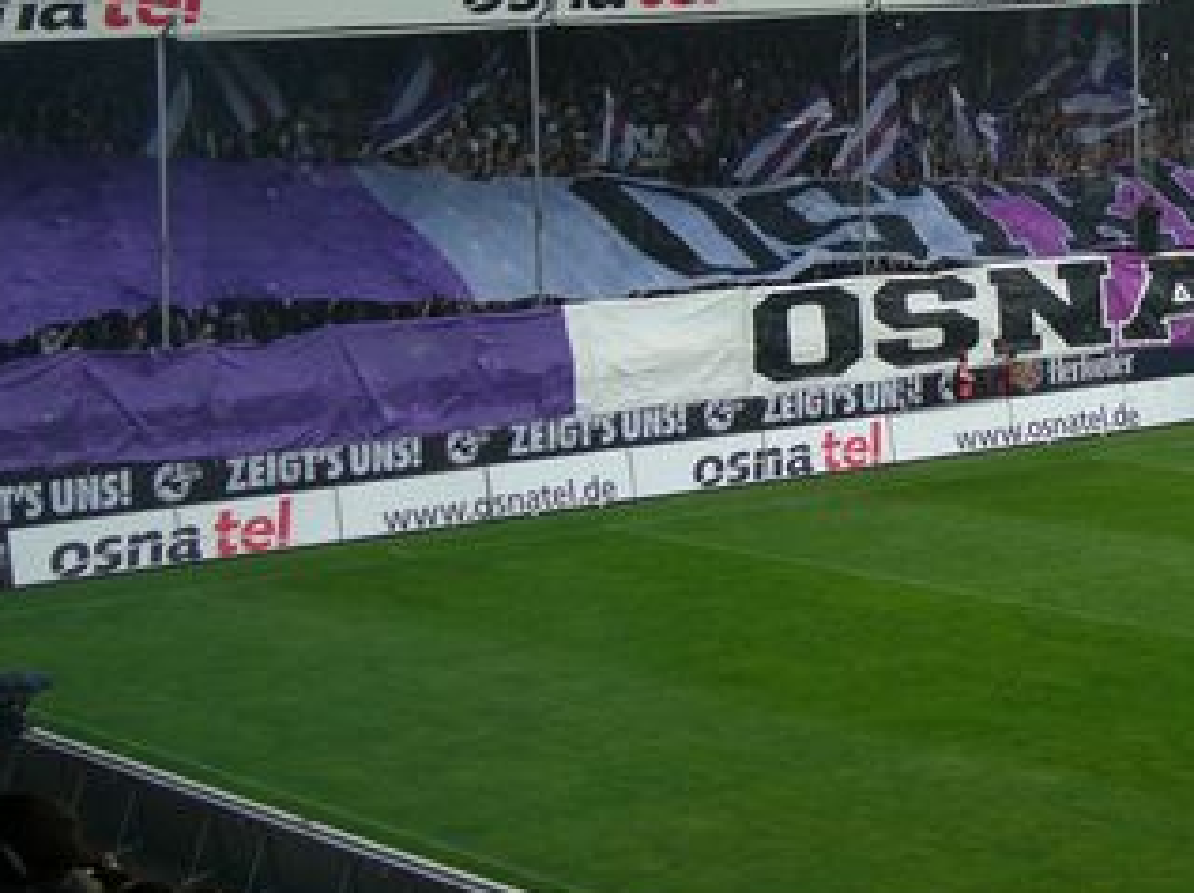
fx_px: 3721
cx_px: 979
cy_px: 179
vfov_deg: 13.6
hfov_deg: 18.0
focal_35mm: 108
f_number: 3.7
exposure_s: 1/100
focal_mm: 10
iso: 50
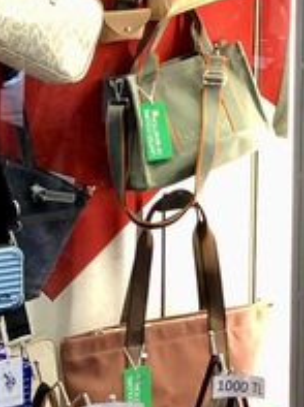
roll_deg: +0.3
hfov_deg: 10.6
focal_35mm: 131
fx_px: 1539
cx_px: 554
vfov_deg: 13.6
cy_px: -316
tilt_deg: +5.0
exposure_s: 1/50
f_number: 1.8
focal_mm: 3.99
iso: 32
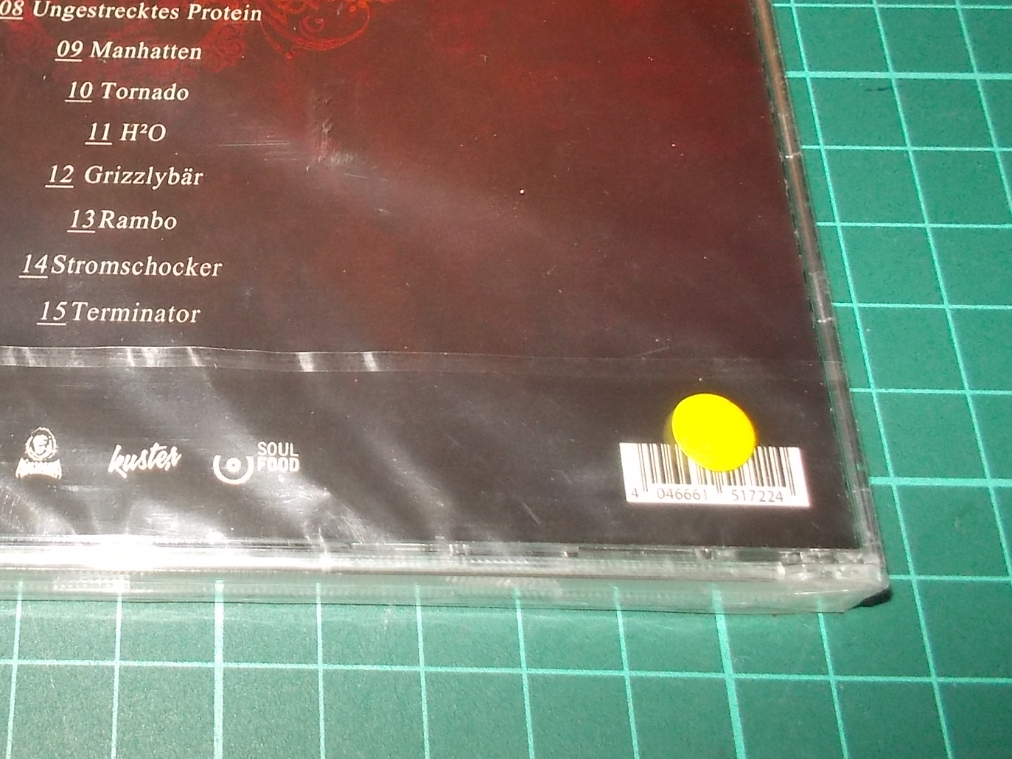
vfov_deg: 29.9
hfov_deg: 38.0
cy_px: 214
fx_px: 1403
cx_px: 185
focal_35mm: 48
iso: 200
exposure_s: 1/30
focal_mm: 4.1
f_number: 3.3
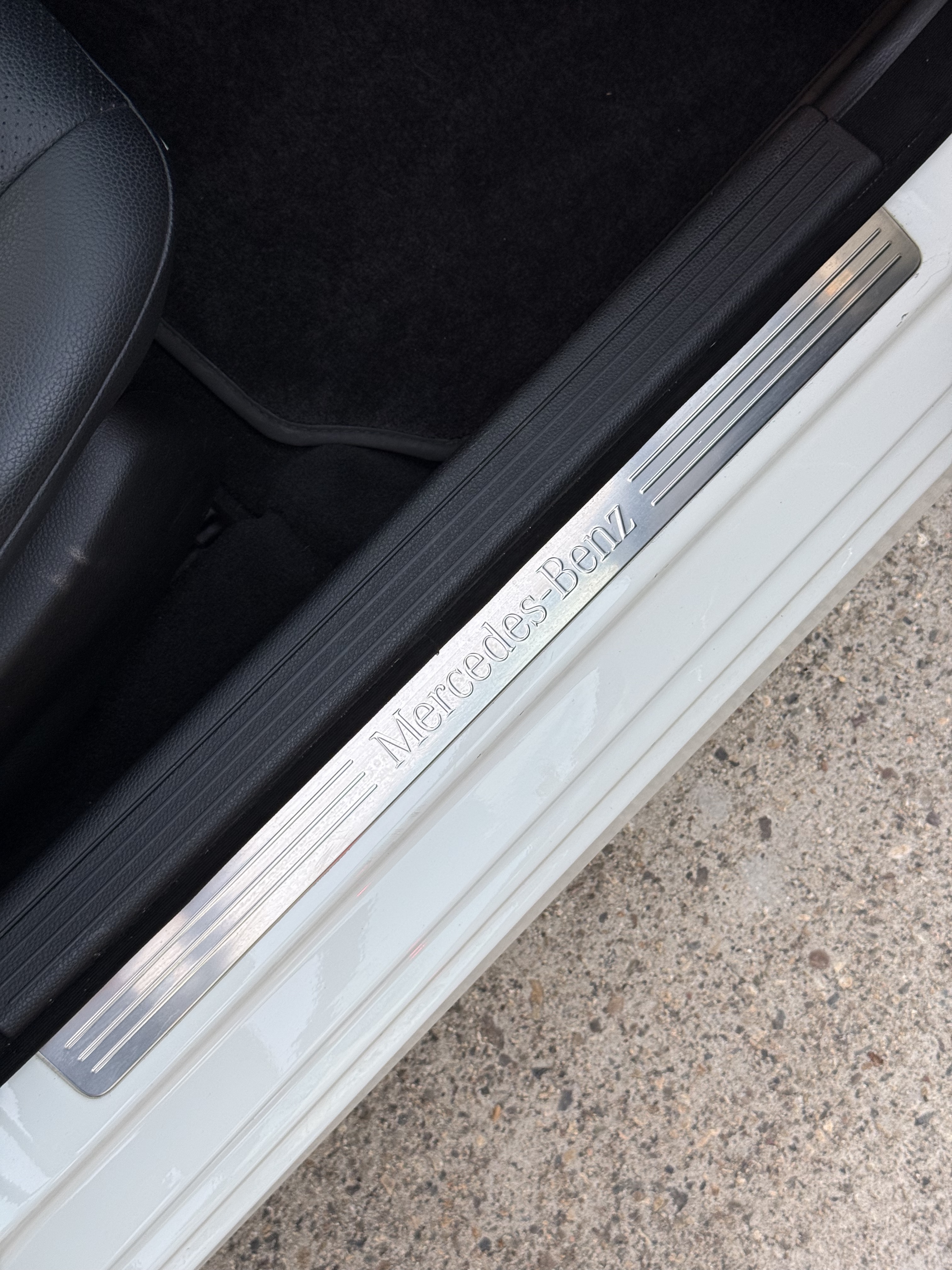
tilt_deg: -75.3
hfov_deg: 30.3
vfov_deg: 39.7
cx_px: 476
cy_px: 635
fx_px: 1760
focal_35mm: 48
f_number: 1.78
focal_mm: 6.76
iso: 100
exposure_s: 1/60
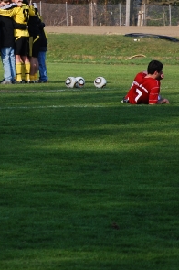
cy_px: 29
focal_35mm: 428
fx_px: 3202
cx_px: 30
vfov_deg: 4.8
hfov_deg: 3.2
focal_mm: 105
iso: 200
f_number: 5.6
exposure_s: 1/500
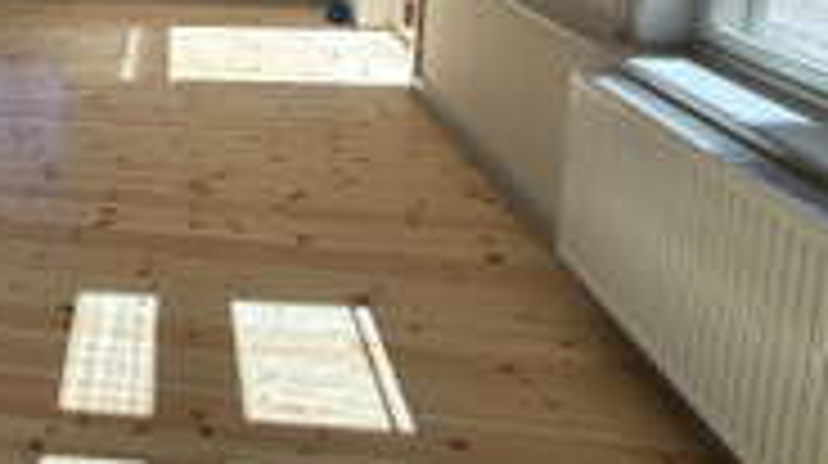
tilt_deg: -5.7
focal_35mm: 31
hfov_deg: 55.0
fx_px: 680
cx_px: 92
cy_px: -108
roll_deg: +0.1
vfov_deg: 31.0
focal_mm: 2.22
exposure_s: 1/518
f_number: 2.2
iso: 50
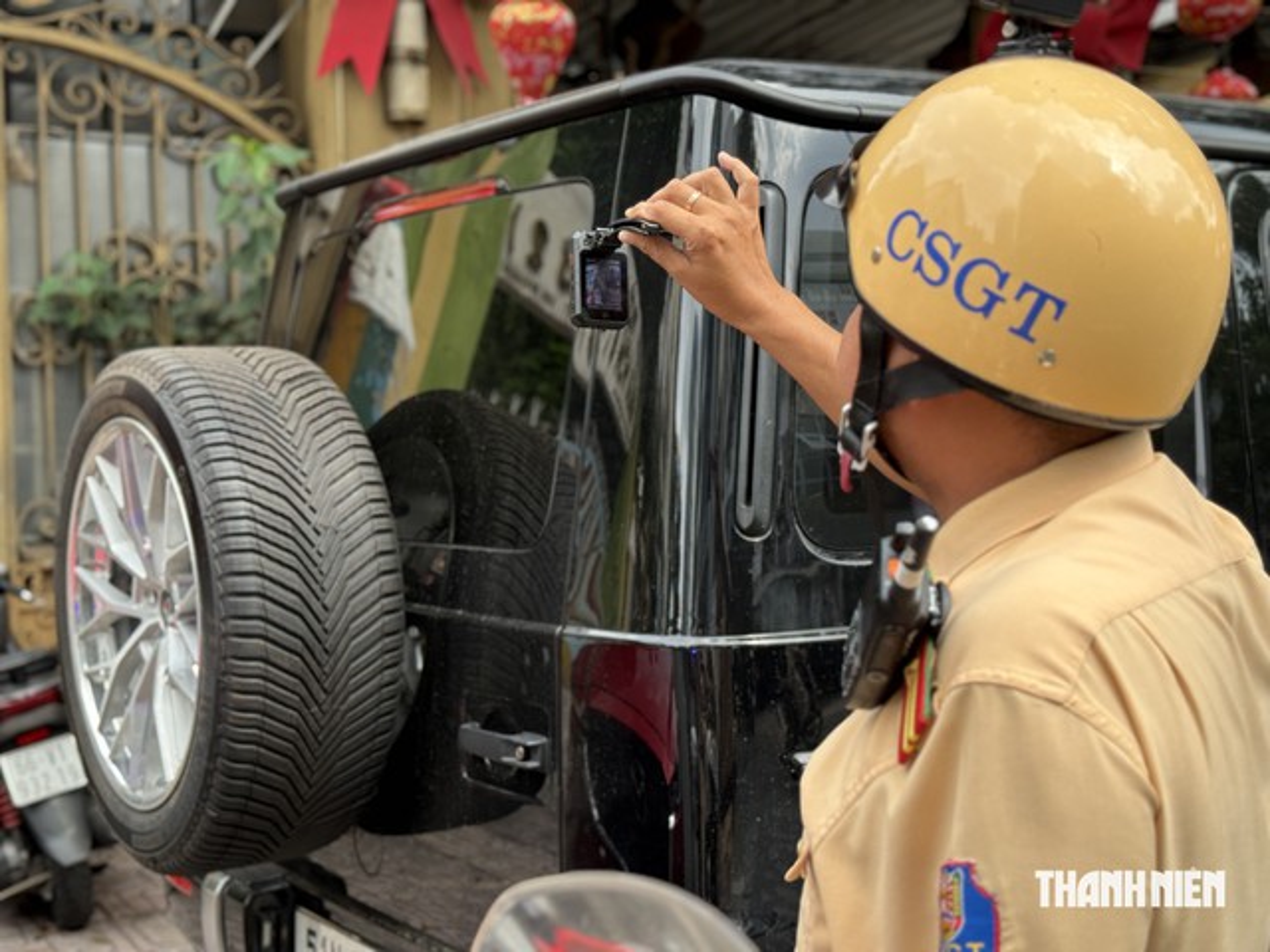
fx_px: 1761
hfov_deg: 39.7
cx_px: 635
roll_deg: +0.1
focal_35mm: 48
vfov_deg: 30.3
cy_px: 476
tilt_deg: +1.2
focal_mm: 6.76
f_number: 1.78
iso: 80
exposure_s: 1/490
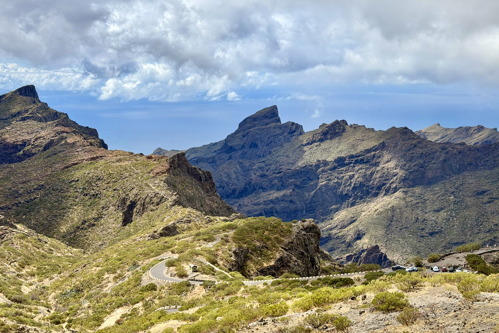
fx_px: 693
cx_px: 250
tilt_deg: -6.1
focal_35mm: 50
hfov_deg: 39.6
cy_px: 151
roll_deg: +0.7
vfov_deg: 27.0
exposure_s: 1/6024
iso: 64
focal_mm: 6.76
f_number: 1.78
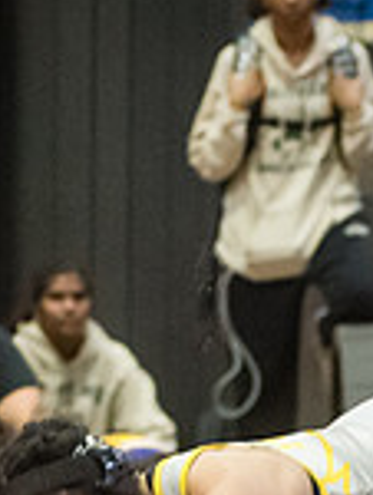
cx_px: 320
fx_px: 5587
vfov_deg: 5.0
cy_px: 728
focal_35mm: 390
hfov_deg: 3.8
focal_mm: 80
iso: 8000
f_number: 3.5
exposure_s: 1/400
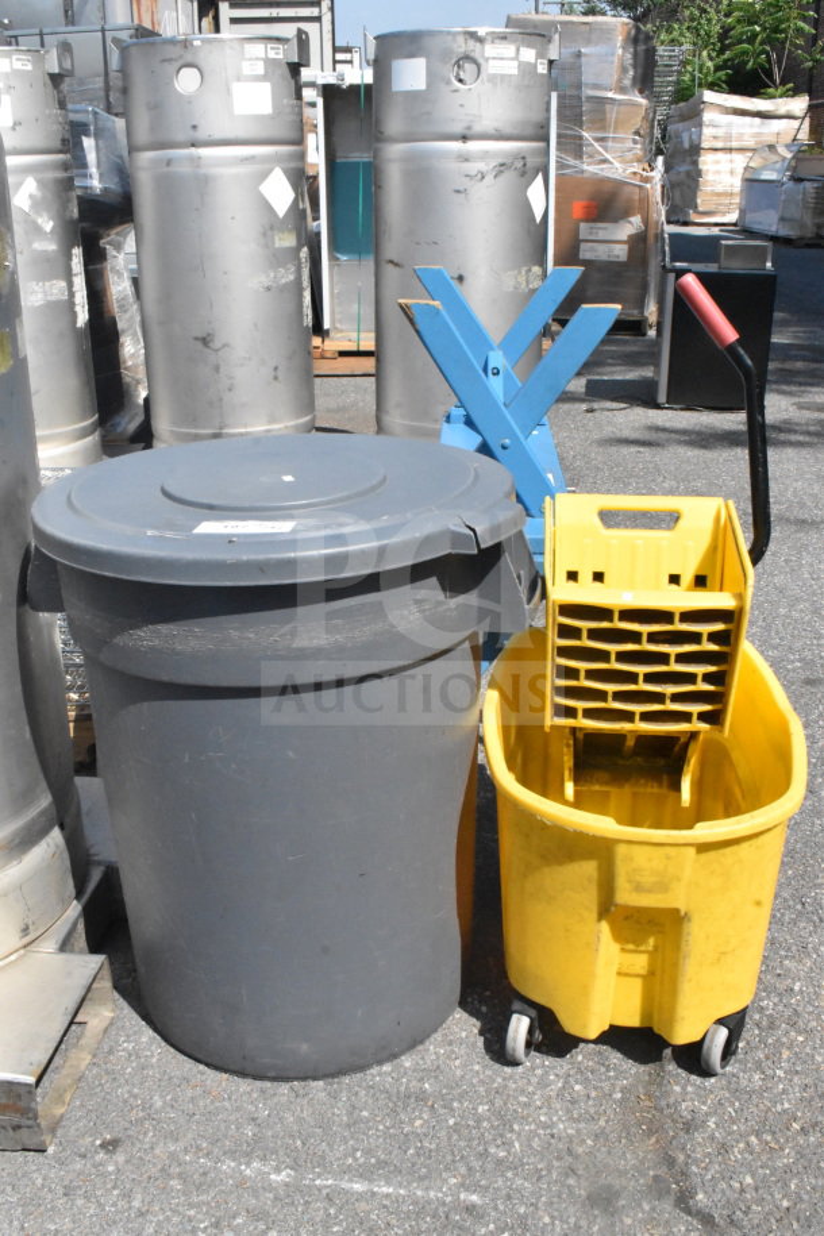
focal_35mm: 34
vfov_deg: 55.1
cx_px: 412
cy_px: 618
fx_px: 1184
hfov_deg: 38.4
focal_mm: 23
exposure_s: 1/2000
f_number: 25
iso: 6400
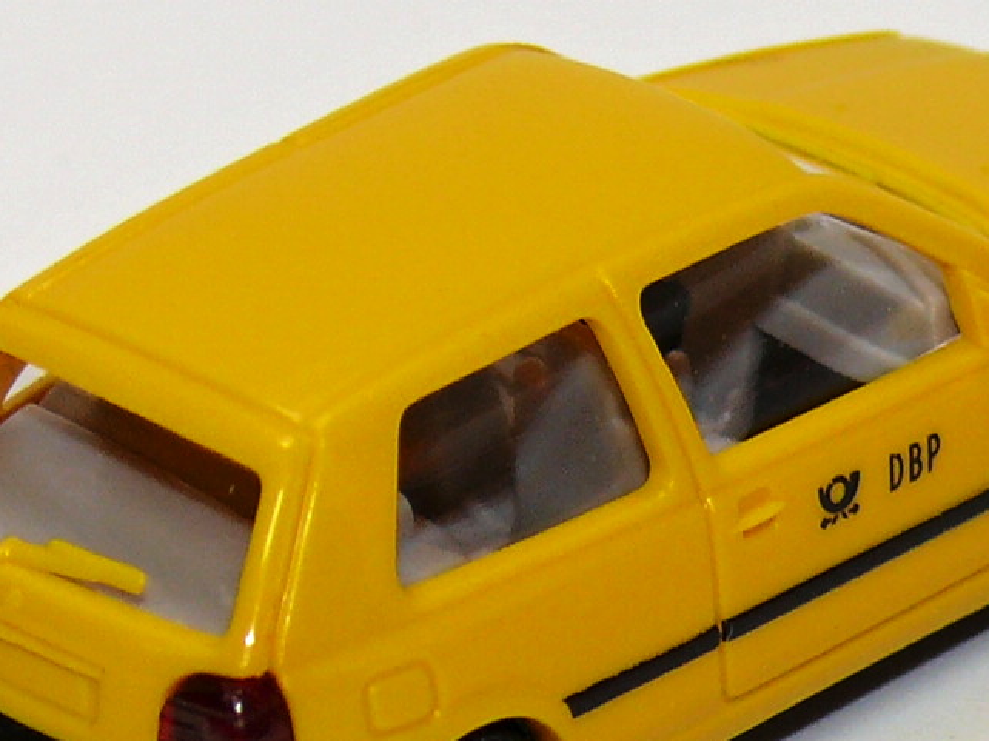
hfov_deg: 5.4
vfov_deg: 4.0
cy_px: 357
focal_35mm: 369
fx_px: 10539
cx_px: 610
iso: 100
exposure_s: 1/40
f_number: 4
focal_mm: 17.6
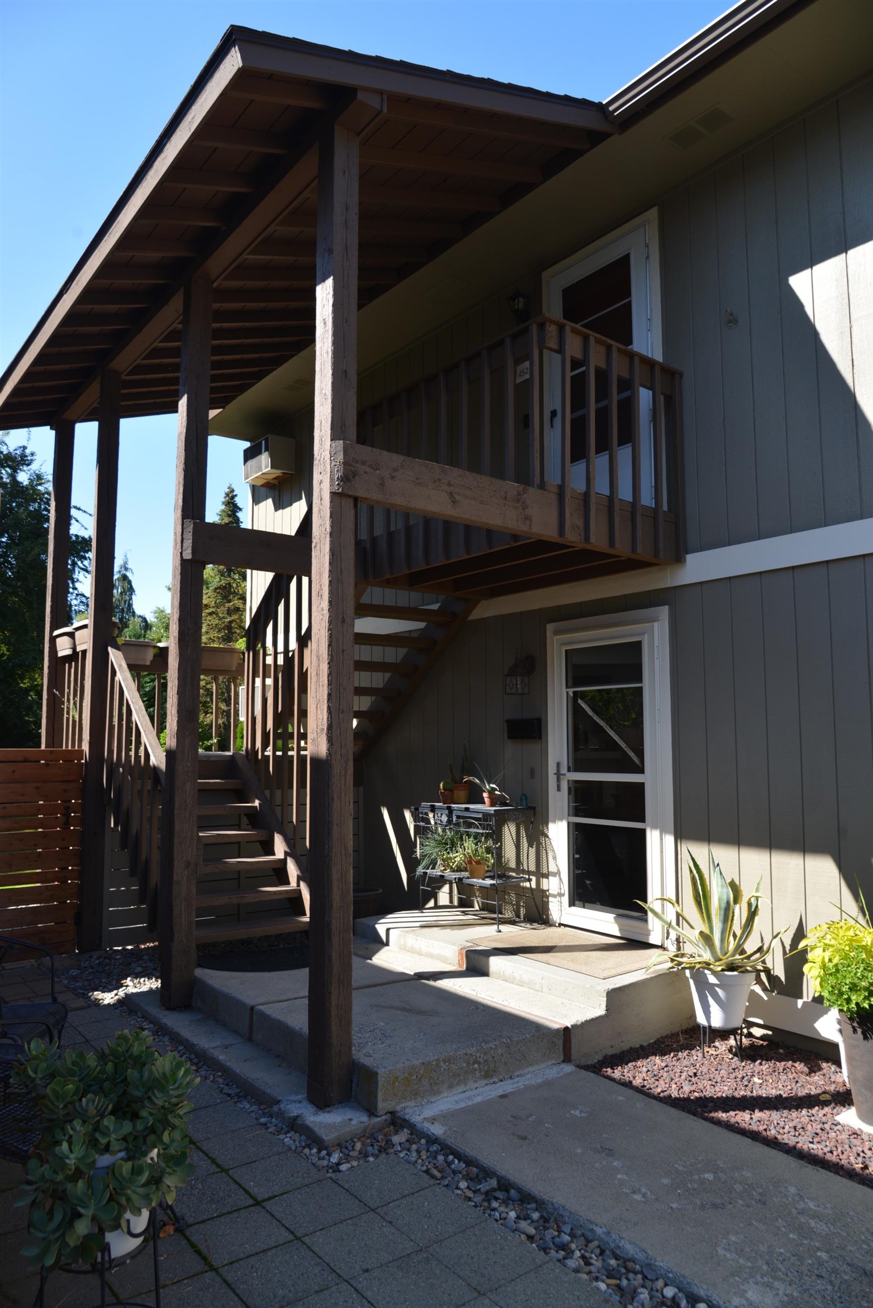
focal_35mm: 24
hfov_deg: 53.2
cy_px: 654
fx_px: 872
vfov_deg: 73.7
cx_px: 436
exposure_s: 1/200
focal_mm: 24
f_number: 7.1
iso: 200
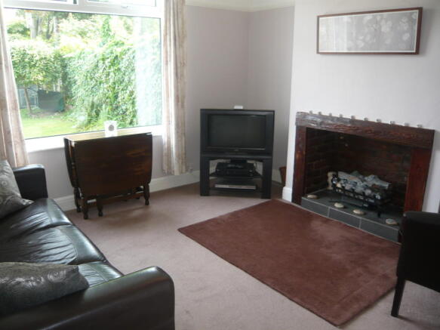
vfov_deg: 49.7
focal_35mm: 28
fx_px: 356
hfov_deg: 63.5
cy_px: 165
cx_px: 220
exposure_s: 1/30
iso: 100
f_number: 2.8
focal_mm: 4.6
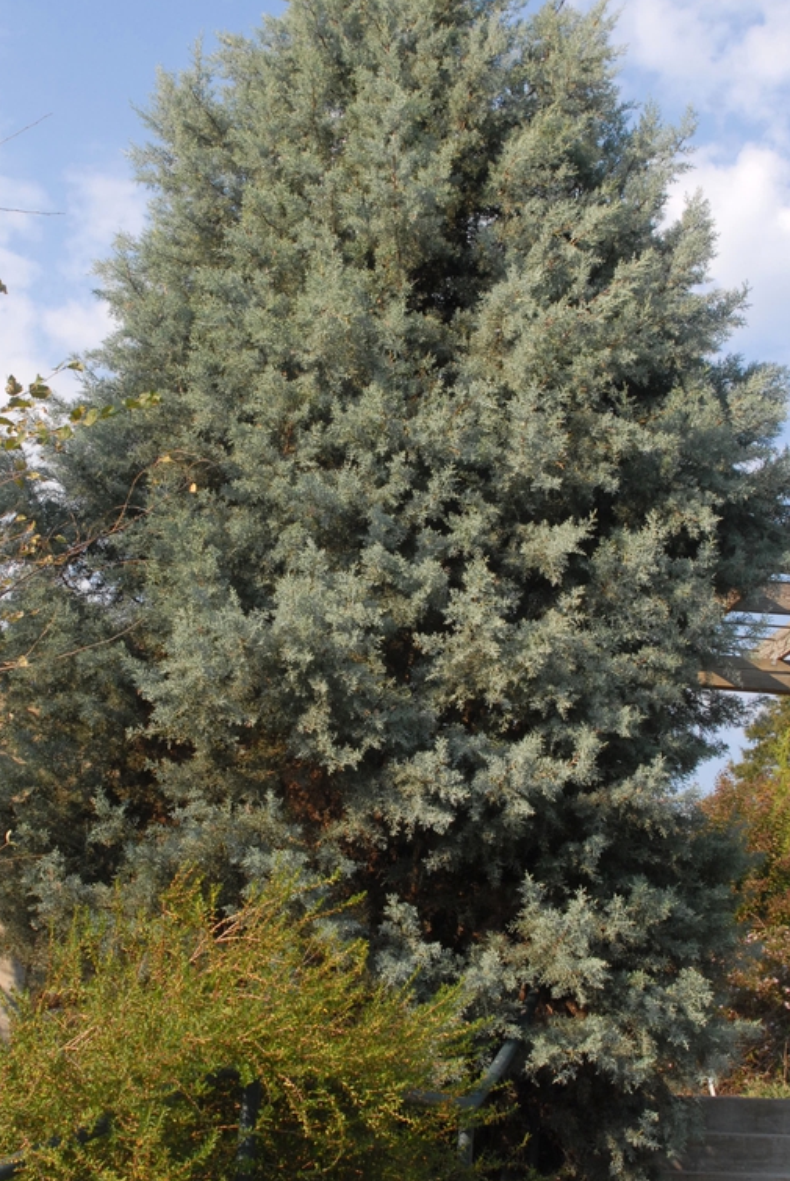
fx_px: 1872
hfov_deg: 23.8
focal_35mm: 57
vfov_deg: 35.0
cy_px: 558
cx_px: 368
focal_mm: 28
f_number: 9
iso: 400
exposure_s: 1/320
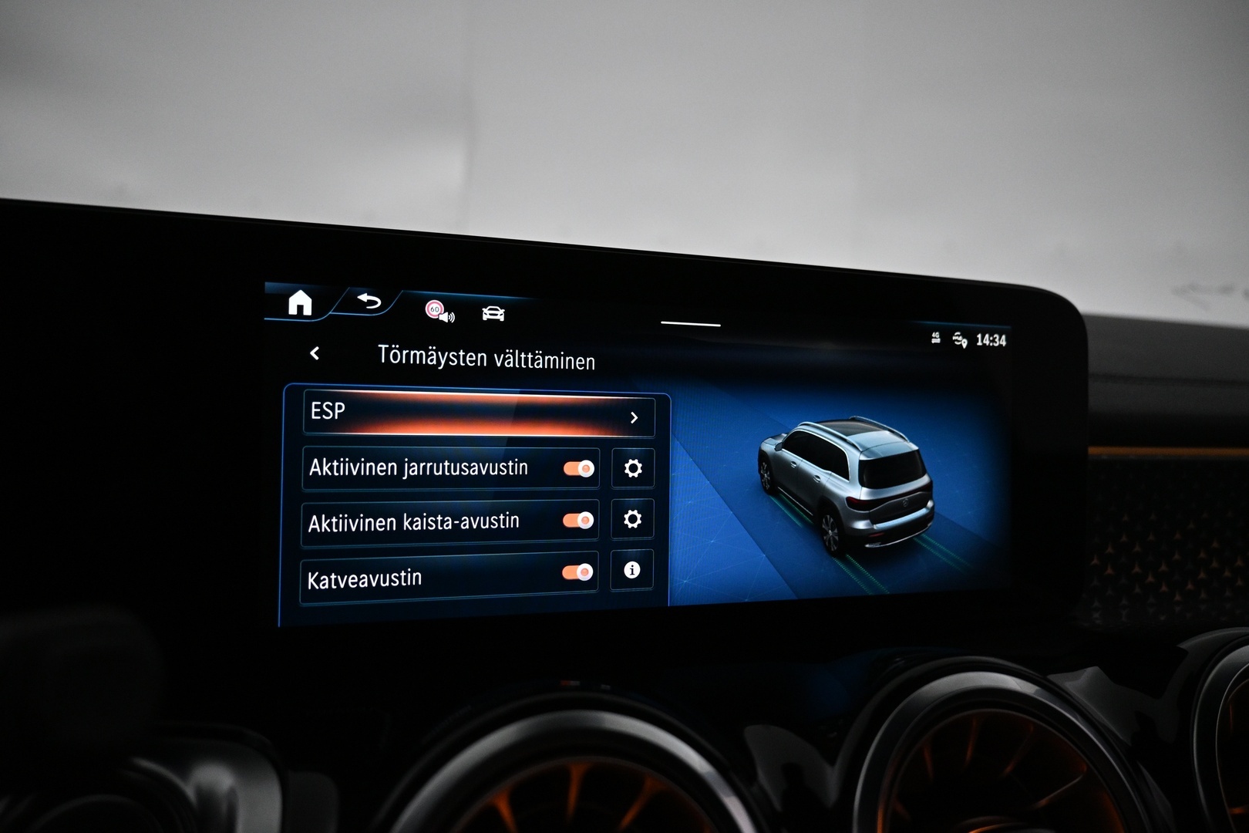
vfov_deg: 53.1
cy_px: 416
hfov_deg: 73.7
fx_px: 833
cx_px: 624
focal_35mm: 24
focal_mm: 16
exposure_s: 1/250
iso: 1600
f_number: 3.5
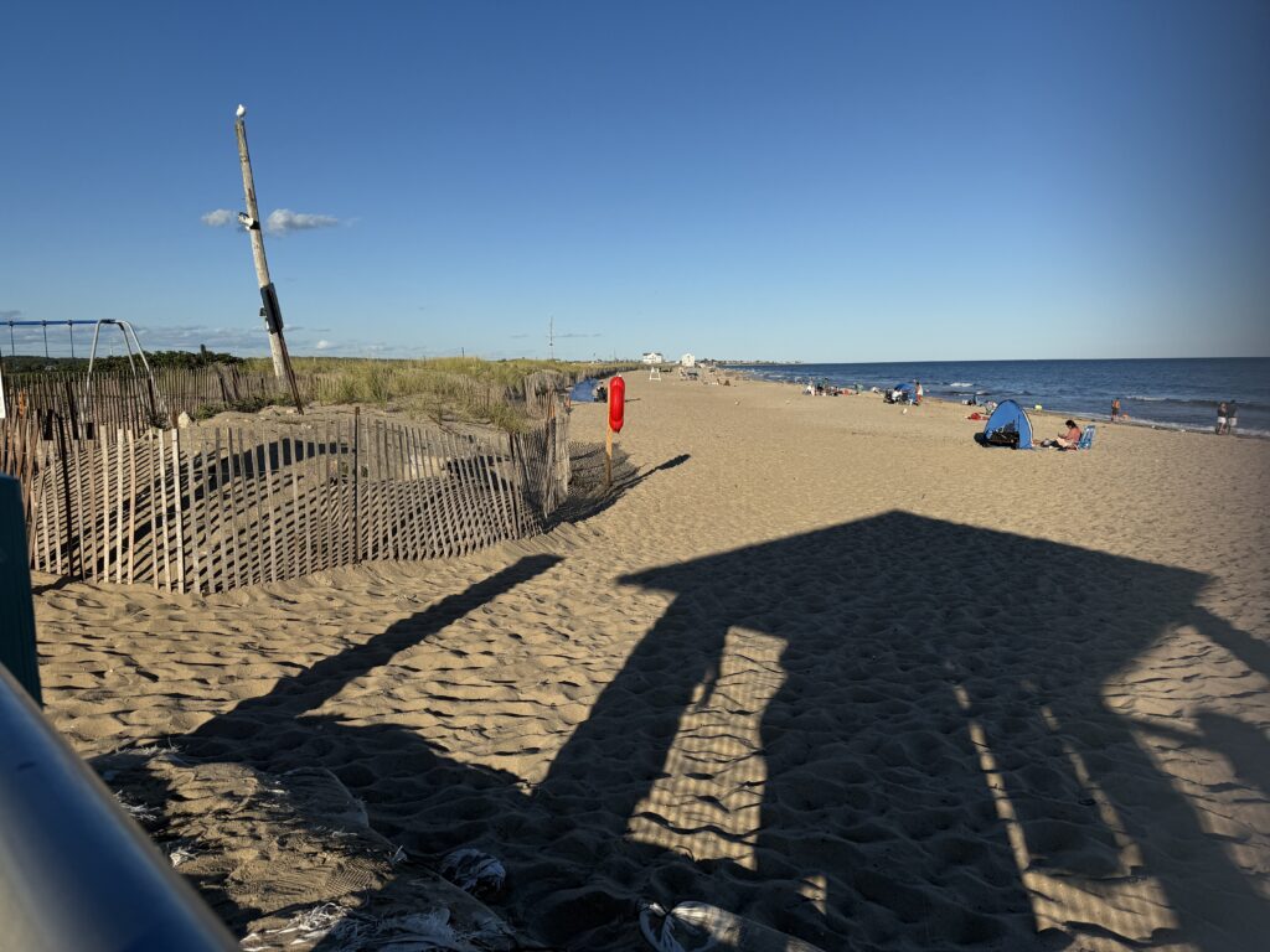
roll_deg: +0.5
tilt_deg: -7.0
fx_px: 881
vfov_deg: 56.8
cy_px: 476
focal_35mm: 24
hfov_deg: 71.6
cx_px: 635
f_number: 1.78
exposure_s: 1/8130
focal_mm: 6.76
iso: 80
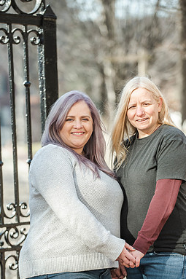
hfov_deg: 9.3
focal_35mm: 147
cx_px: 98
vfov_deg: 14.0
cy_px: 160
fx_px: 1140
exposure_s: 1/2000
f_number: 3.2
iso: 640
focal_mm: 125
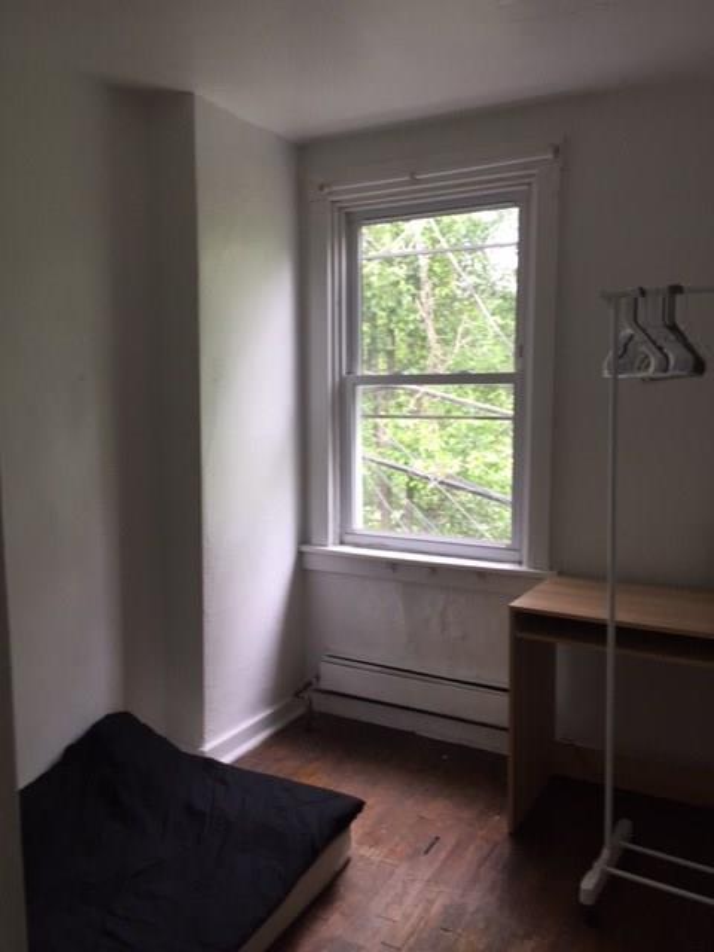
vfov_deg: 61.7
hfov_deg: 48.2
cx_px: 357
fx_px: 798
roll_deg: +1.0
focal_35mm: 29
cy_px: 476
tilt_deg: -5.9
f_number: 2.2
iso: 40
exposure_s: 1/60
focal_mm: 4.15
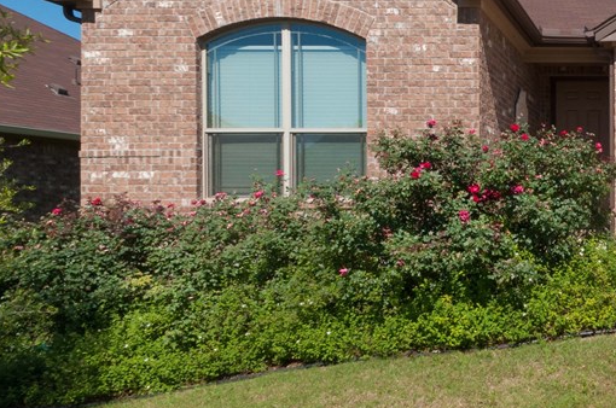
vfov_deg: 40.3
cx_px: 587
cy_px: 126
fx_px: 547
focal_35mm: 32
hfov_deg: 50.1
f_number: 13
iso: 200
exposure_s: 1/200
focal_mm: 10
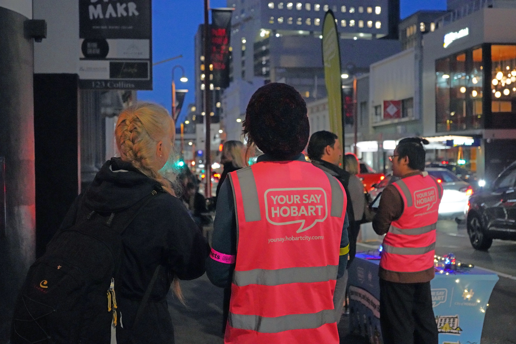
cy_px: 172
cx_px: 258
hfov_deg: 33.4
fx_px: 860
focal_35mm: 60
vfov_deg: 22.6
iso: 12800
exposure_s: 1/100
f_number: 5.6
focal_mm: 60
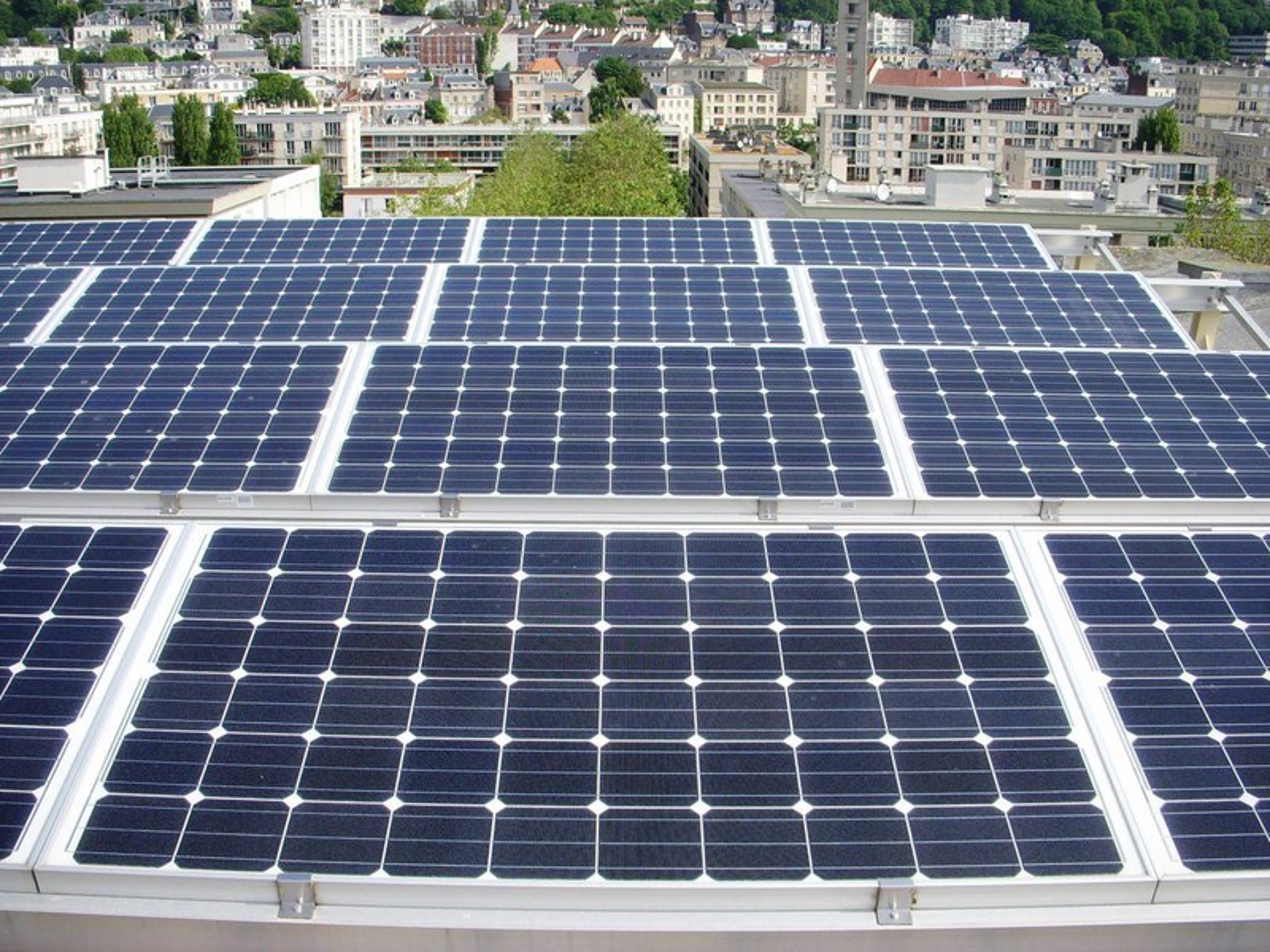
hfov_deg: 49.0
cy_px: 476
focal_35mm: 38
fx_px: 1394
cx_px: 635
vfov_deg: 37.7
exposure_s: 1/800
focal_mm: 6.3
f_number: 3.3
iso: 100
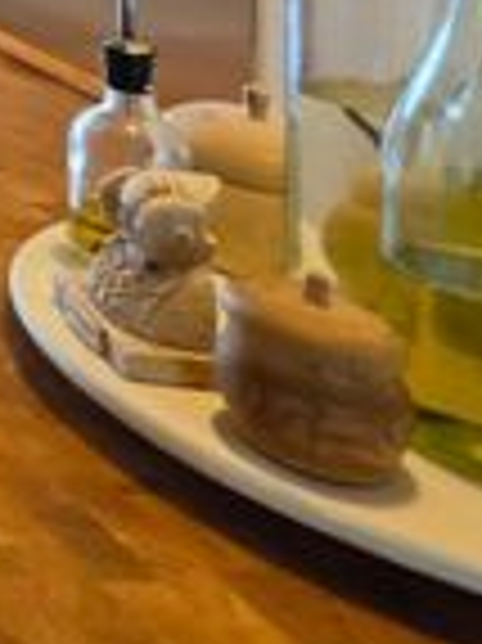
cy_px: -374
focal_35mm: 64
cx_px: -849
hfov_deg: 12.7
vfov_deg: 23.1
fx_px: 1190
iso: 125
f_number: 1.9
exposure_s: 1/100
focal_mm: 2.2
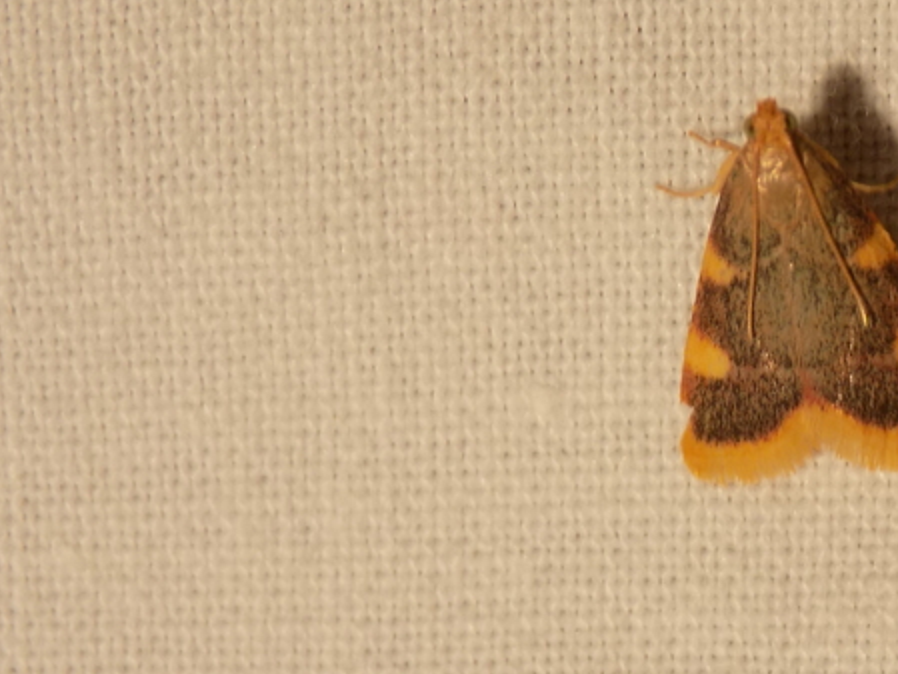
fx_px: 5813
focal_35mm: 224
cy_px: 286
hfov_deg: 8.8
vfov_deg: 6.6
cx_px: 817
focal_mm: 20.9
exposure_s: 1/30
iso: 80
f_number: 4.8
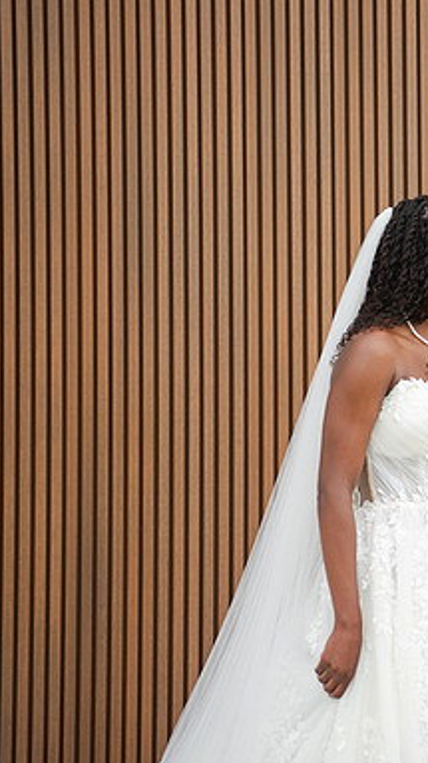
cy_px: 344
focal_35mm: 122
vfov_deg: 17.6
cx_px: 479
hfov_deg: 9.8
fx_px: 2465
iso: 200
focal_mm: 70
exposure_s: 1/250
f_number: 2.8
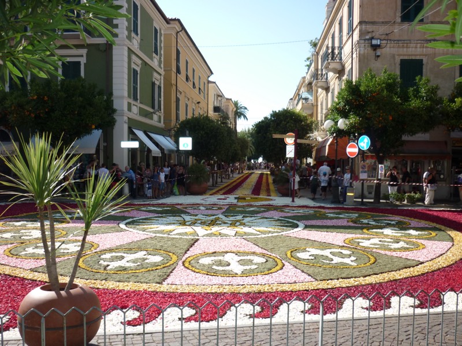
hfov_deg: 55.4
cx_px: 231
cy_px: 173
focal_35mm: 33
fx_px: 440
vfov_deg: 42.9
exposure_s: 1/800
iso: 100
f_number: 2.8
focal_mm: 5.5
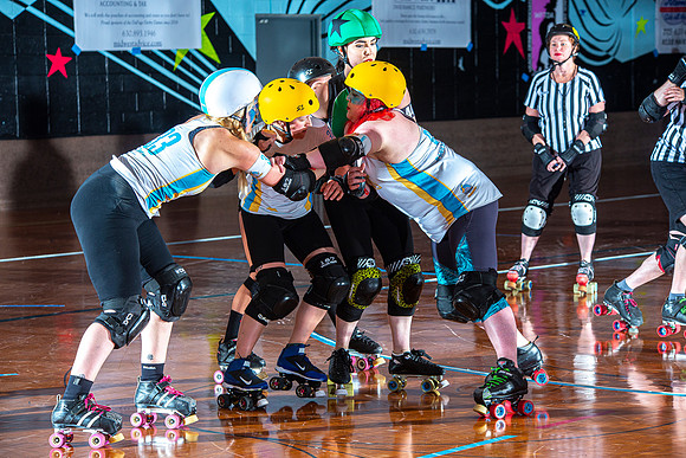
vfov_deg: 10.6
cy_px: 229
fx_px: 2478
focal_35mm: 130
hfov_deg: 15.8
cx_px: 343
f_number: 7.1
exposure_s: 1/160
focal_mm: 130
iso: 640
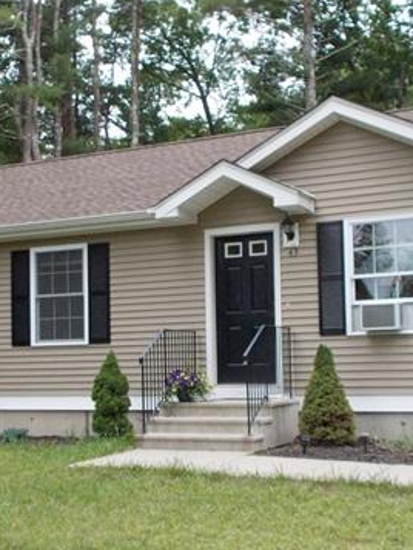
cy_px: 331
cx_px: 193
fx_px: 827
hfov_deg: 28.0
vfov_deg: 36.7
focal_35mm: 52
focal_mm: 4.1
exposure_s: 1/250
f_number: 3.3
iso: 250
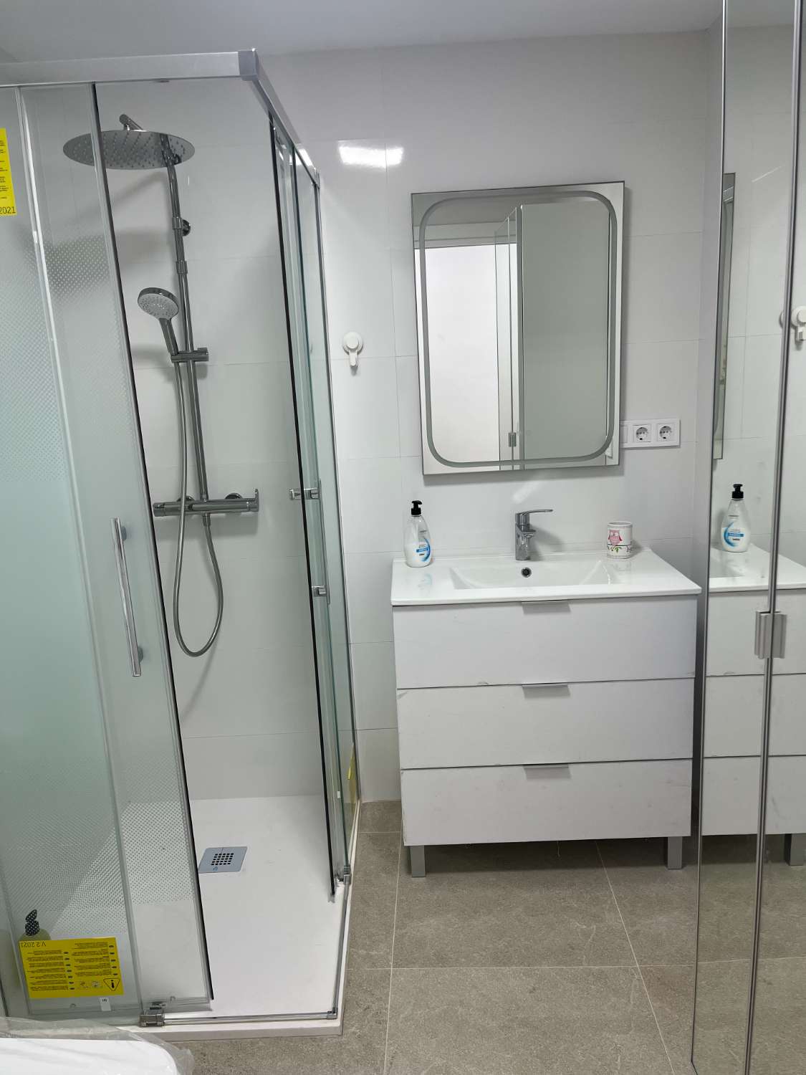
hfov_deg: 53.1
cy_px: 538
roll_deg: +2.7
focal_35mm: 26
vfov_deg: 67.3
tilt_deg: -11.8
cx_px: 403
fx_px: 807
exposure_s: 1/100
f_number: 1.6
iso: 64
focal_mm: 5.1
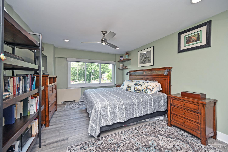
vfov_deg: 81.2
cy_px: 76
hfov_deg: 104.3
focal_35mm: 14
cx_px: 114
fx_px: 89
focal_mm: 14
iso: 200
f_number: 5
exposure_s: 1/100
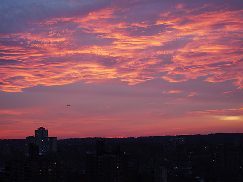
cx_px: 122
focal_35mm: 90
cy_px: 91
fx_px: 632
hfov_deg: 21.8
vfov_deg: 16.4
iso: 160
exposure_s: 1/100
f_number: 1.8
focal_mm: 45
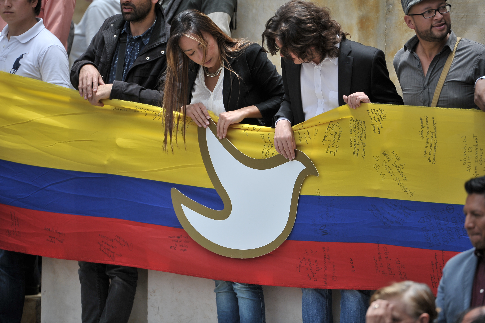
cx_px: 242
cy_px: 162
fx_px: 5385
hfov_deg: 5.2
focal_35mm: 400
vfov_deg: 3.4
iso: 400
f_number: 4
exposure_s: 1/2000
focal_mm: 400
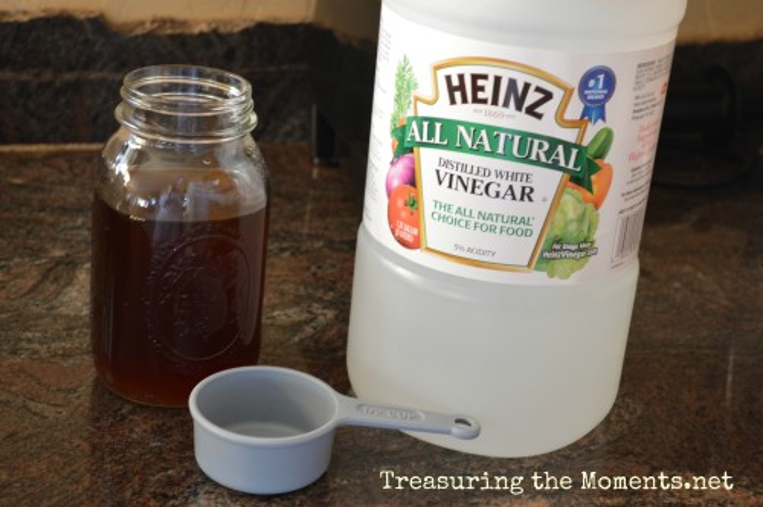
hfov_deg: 30.5
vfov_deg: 20.6
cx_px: 382
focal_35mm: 66
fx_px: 1397
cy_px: 254
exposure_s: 1/15
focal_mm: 44
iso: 720
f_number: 5.3
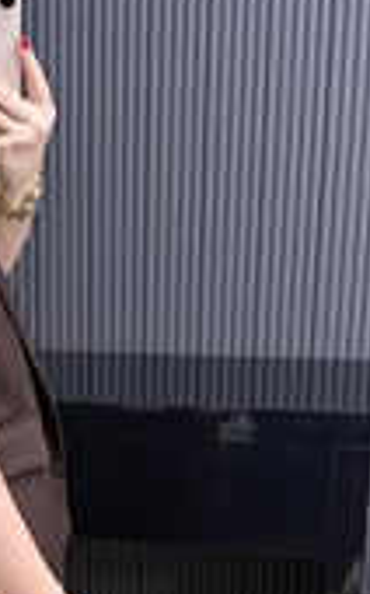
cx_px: 7
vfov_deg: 25.2
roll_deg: +0.3
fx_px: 1293
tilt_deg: -24.3
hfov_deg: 16.0
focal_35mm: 80
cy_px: 515
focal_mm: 6.76
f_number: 1.78
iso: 320
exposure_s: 1/60
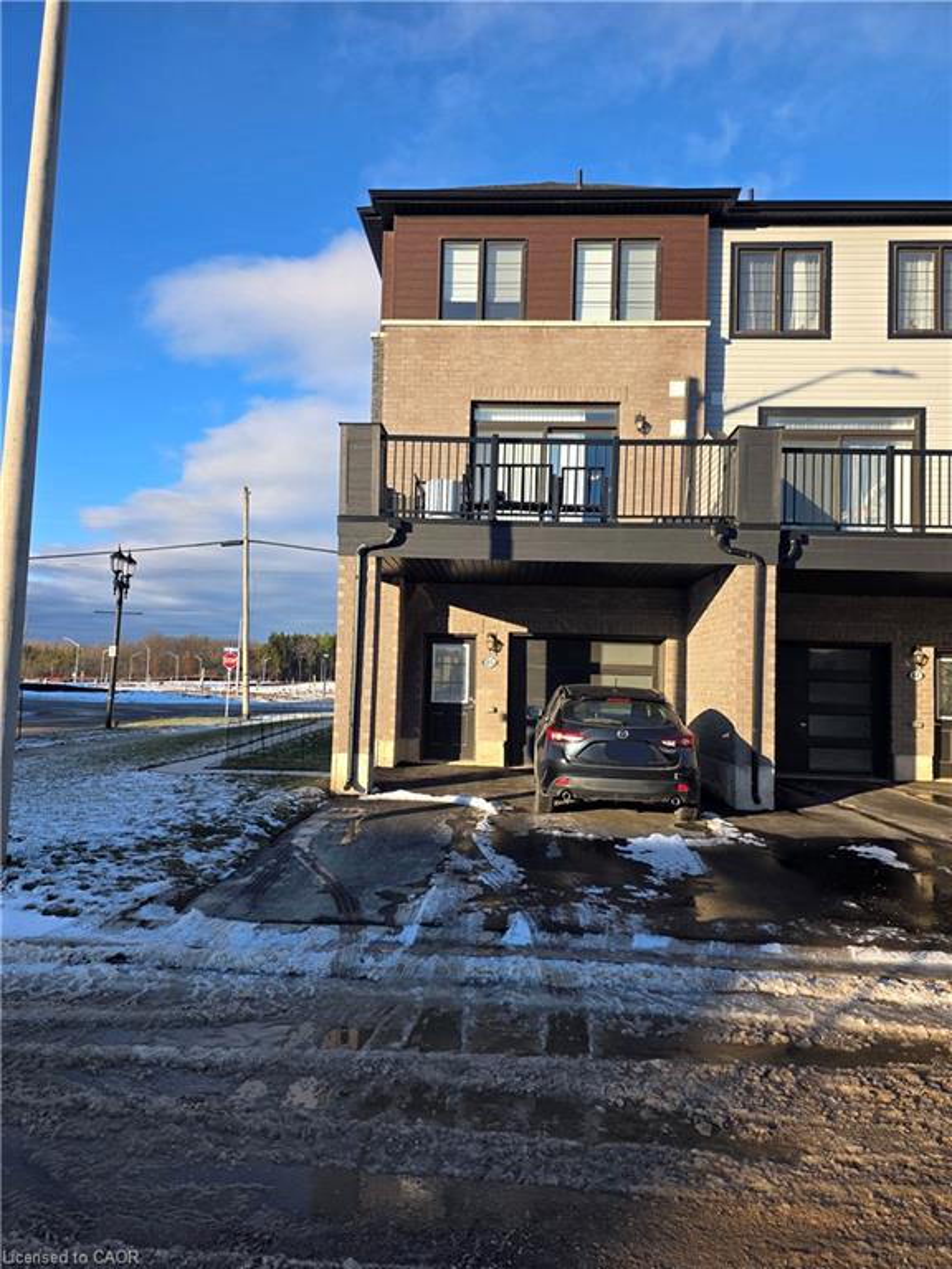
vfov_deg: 73.9
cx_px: 476
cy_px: 634
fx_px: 843
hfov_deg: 58.9
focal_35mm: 23
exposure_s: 1/2500
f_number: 1.7
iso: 80
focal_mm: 6.3
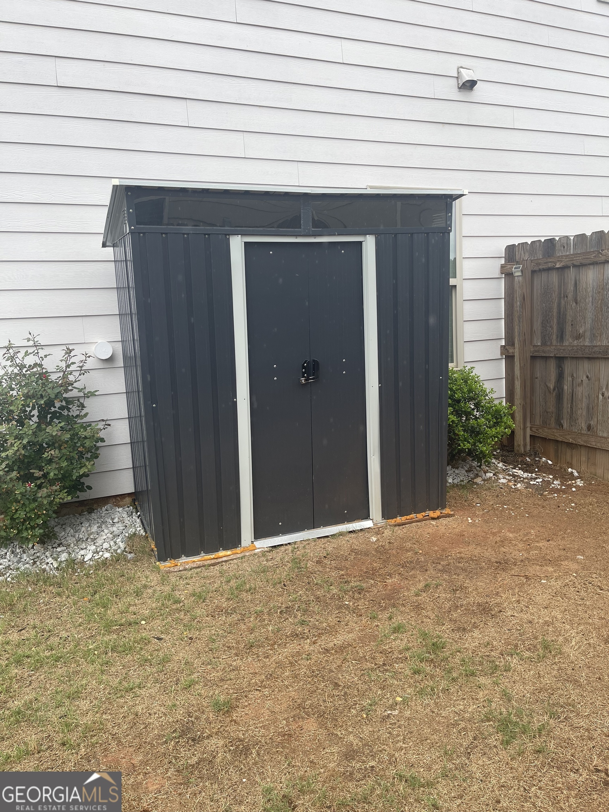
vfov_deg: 69.4
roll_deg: +3.9
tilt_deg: -7.3
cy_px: 406
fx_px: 586
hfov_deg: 54.9
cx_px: 304
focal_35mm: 25
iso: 32
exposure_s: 1/740
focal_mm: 5.1
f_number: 1.6
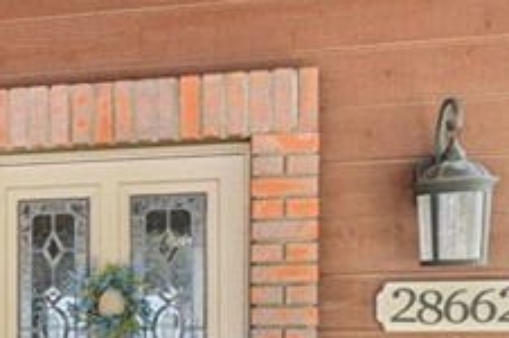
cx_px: -38
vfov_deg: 21.3
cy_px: 406
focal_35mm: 59
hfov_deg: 30.7
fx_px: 833
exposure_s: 1/25
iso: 400
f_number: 9
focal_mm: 13
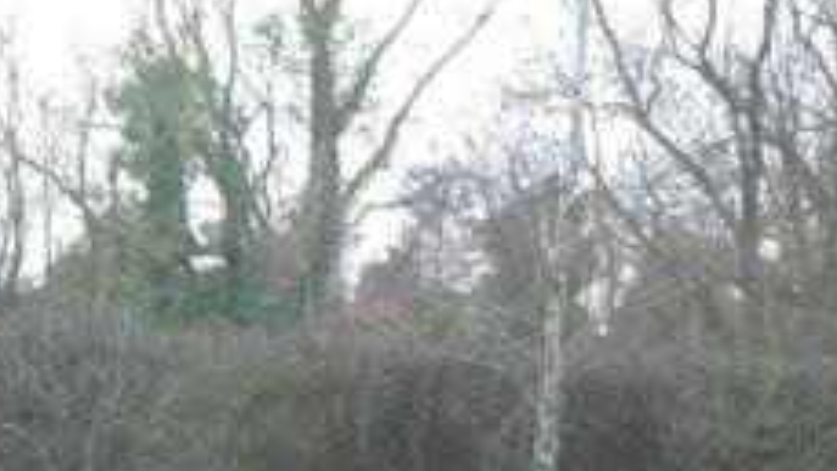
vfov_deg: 13.4
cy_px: 312
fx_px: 1998
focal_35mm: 90
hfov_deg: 23.7
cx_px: 442
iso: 400
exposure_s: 1/100
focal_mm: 20
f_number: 5.6
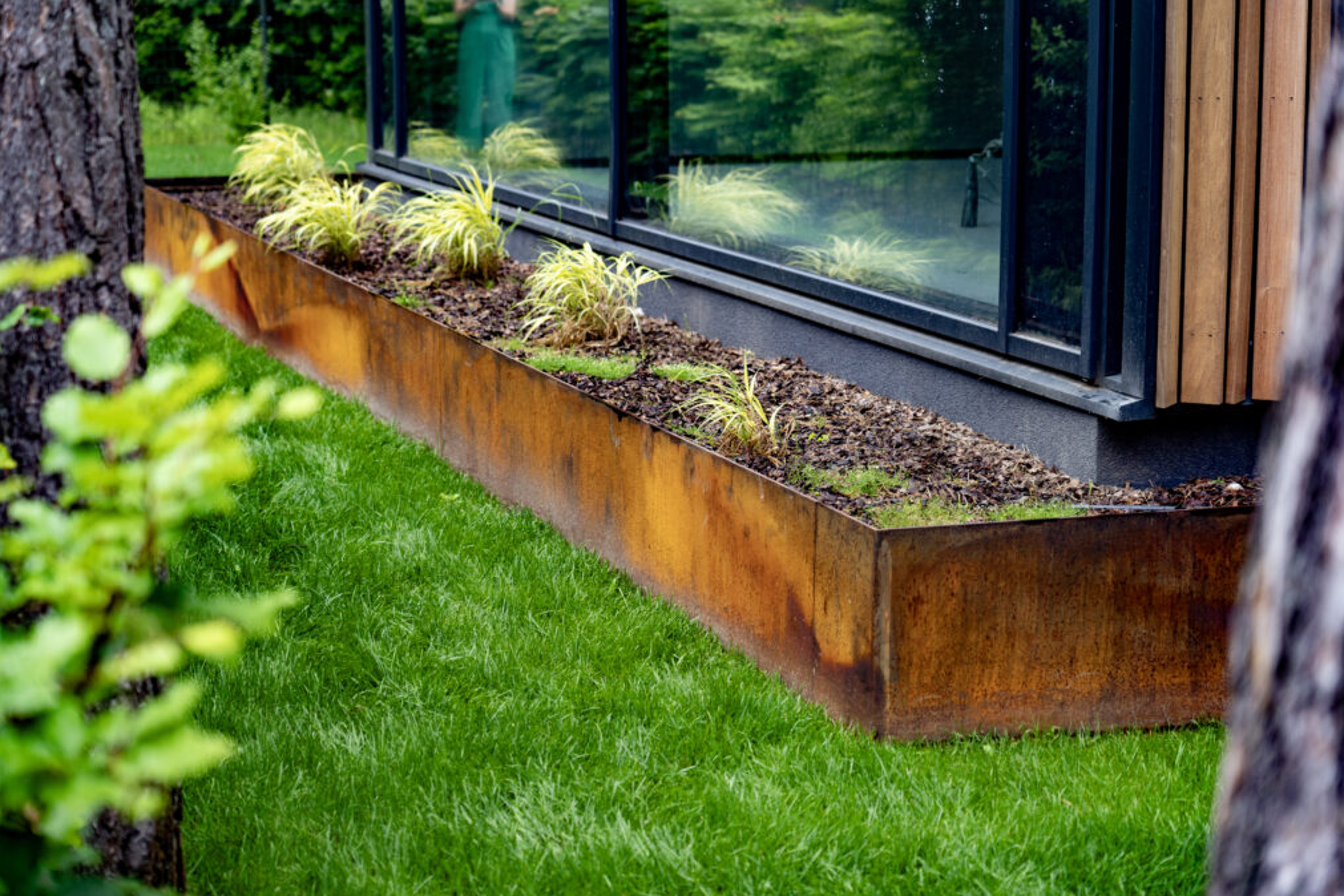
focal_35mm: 78
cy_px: 453
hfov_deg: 26.0
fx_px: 2912
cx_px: 679
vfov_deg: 17.5
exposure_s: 1/200
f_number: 4
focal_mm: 77
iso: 640
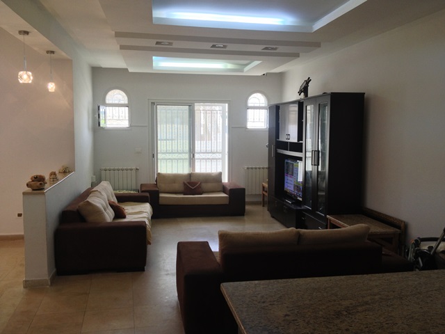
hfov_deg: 52.6
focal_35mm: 35
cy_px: 167
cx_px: 222
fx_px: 450
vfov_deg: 40.7
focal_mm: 4.28
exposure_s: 1/60
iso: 64
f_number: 2.4
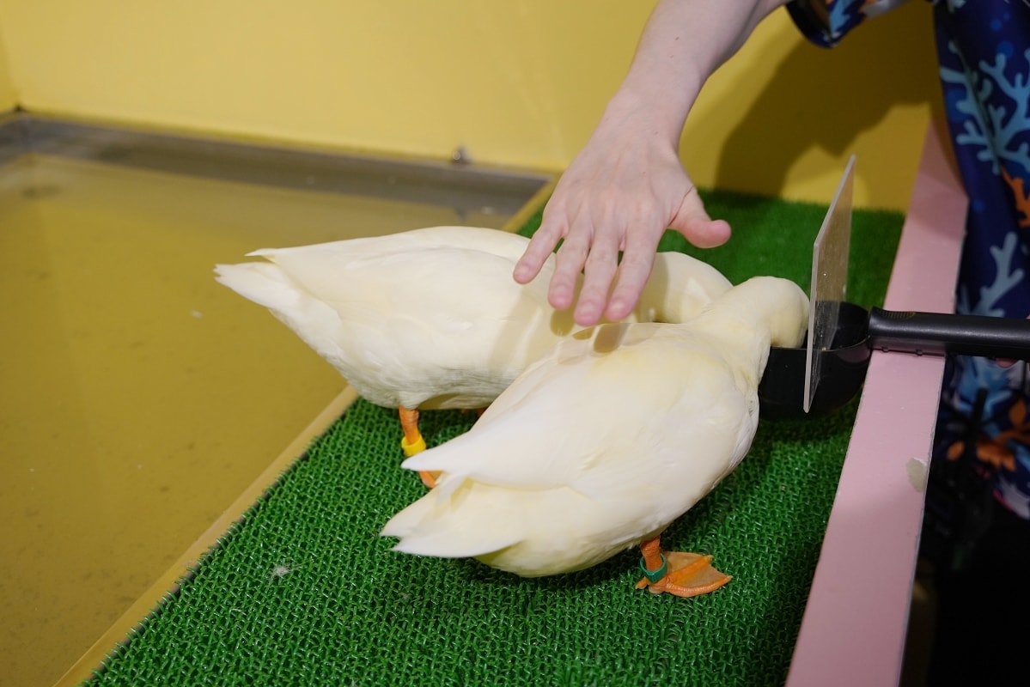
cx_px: 515
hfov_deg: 45.4
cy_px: 344
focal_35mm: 43
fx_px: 1230
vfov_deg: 31.2
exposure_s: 1/160
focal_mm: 43
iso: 1000
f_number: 4
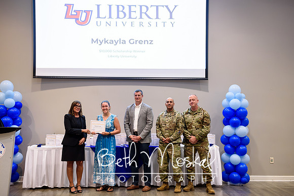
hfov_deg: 34.2
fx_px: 478
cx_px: 141
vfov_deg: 23.2
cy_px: 96
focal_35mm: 59
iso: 1000
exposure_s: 1/160
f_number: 2.8
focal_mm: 56
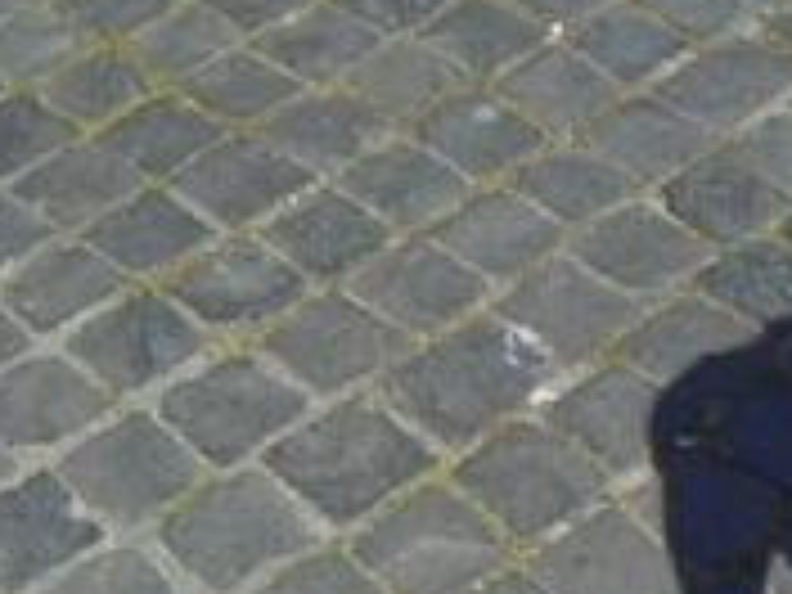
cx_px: 374
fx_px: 1876
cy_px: 612
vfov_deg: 17.5
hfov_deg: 23.8
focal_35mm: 82
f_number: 8
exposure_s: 1/1300
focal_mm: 6
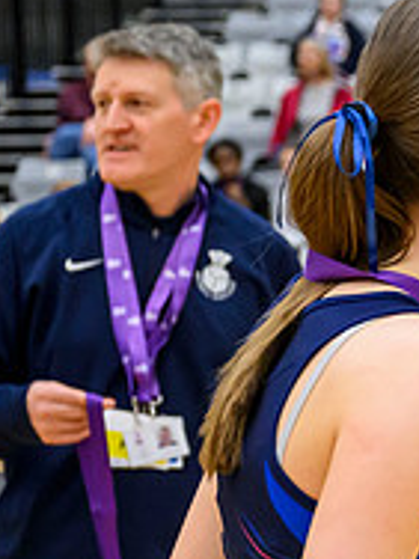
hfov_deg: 8.9
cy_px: 399
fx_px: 2453
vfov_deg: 13.0
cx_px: 969
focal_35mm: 152
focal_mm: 45
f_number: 3.5
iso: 5000
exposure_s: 1/500
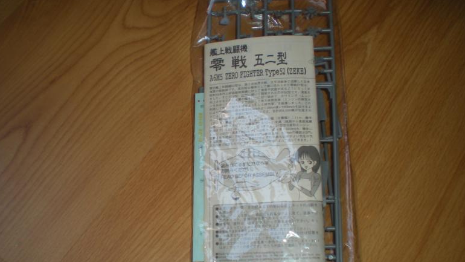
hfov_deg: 47.4
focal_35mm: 43
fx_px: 530
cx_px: 226
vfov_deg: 27.6
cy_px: 168
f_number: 3.1
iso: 64
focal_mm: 6.3
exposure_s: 1/65.4
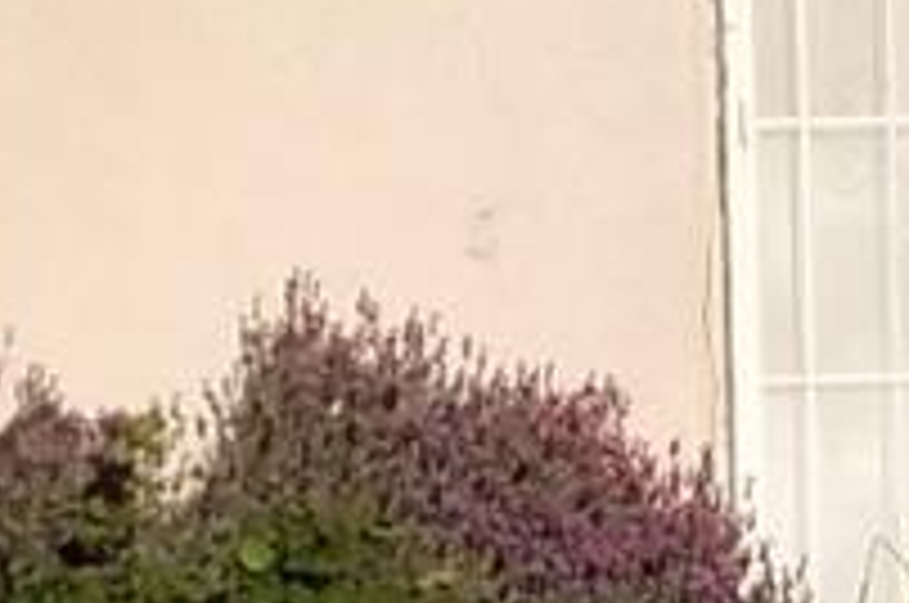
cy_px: 270
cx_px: 1246
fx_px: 5067
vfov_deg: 6.8
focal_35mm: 201
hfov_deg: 10.0
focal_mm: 4.2
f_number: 1.7
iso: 50
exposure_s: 1/3528
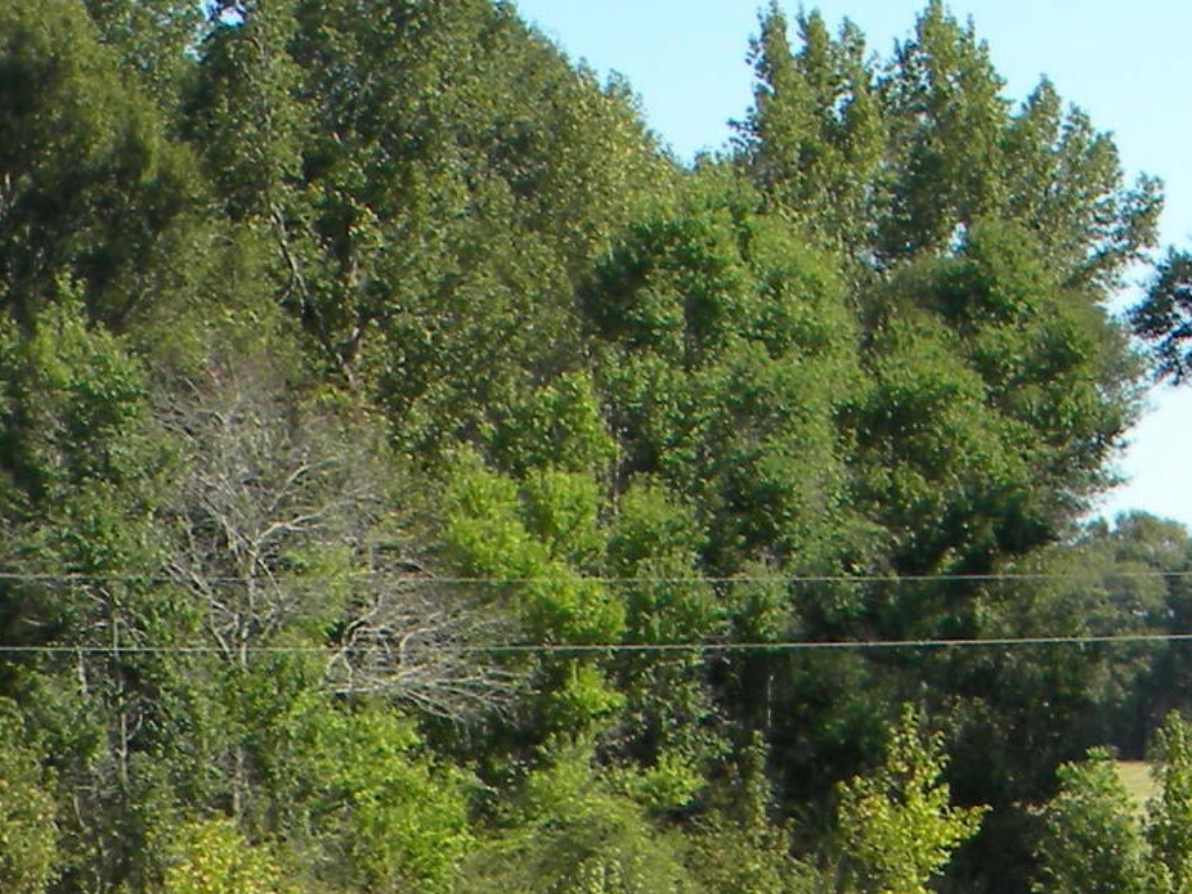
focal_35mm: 139
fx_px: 4787
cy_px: 1452
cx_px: 1606
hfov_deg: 13.6
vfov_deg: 10.2
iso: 80
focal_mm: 6.4
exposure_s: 1/498
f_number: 3.7
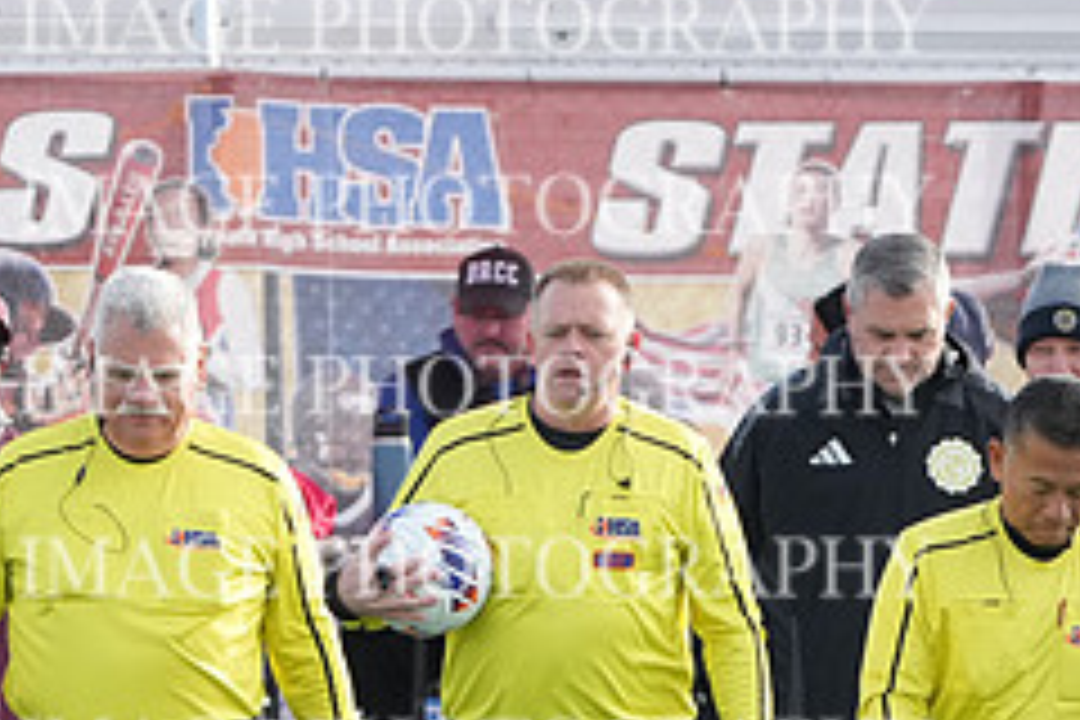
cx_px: 284
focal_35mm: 1079
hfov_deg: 1.9
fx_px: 32367
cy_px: 839
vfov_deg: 1.3
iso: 1250
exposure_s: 1/1250
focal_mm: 298
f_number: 6.3
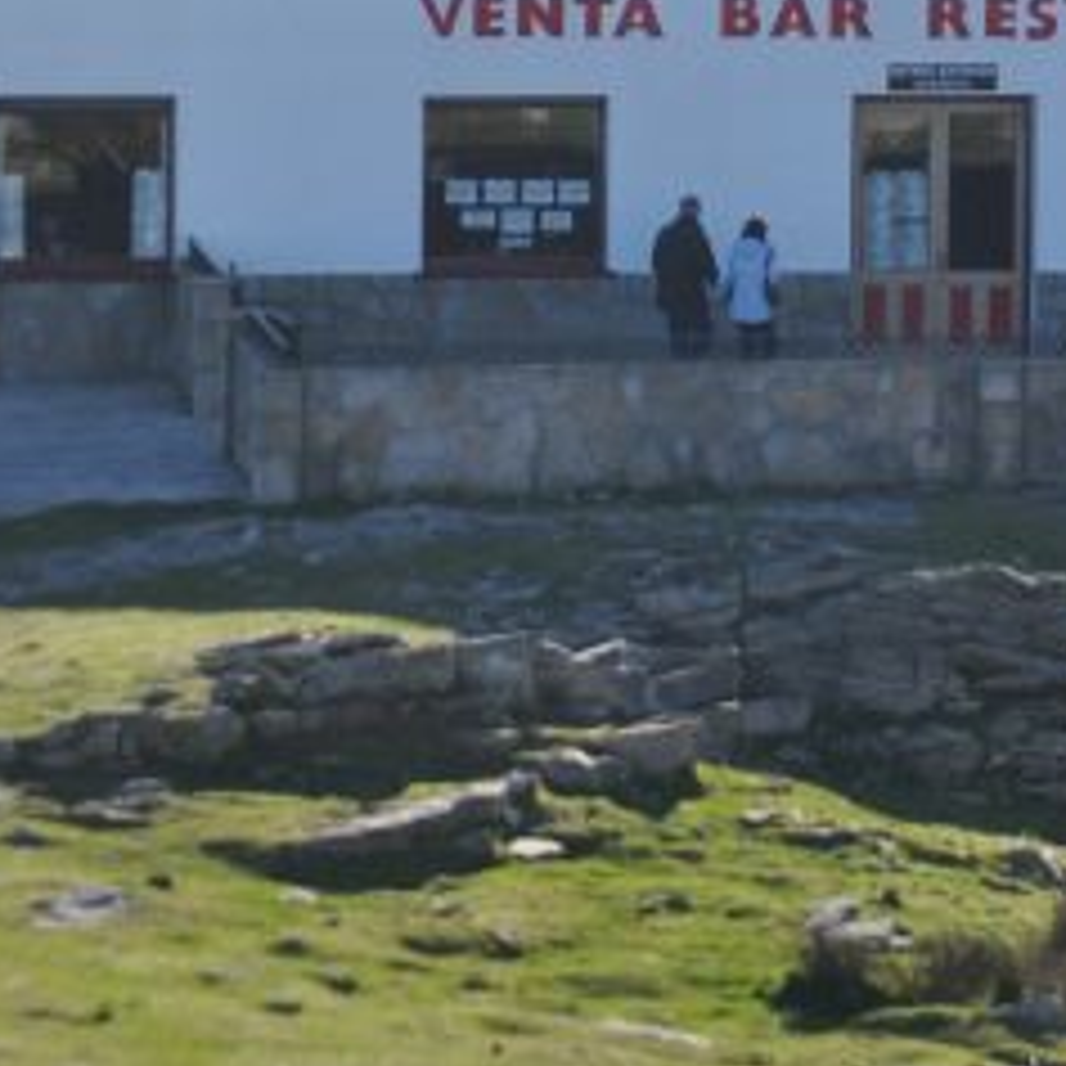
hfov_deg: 5.0
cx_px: 769
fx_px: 12264
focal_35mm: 352
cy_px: 74
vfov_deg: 5.0
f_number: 6.3
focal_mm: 82
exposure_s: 1/1600
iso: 400
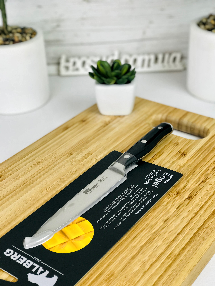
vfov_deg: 33.8
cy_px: 143
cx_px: 108
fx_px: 472
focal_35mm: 57
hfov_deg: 25.7
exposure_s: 1/142
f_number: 2.8
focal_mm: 6.6
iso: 20
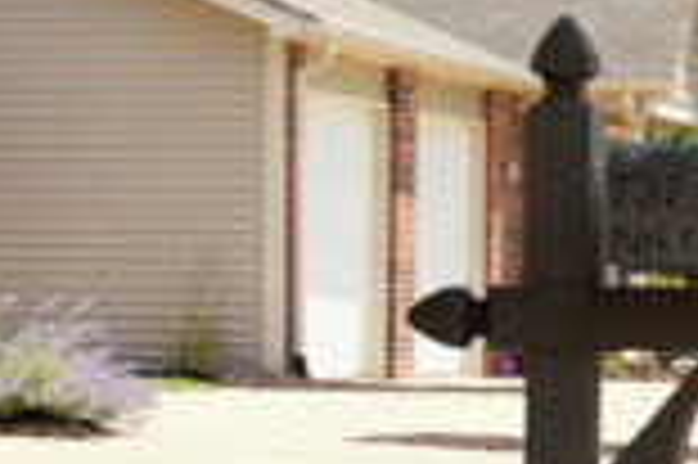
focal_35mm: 247
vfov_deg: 5.5
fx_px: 4793
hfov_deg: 8.3
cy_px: 200
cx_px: 558
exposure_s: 1/125
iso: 80
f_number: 9
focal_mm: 49.9
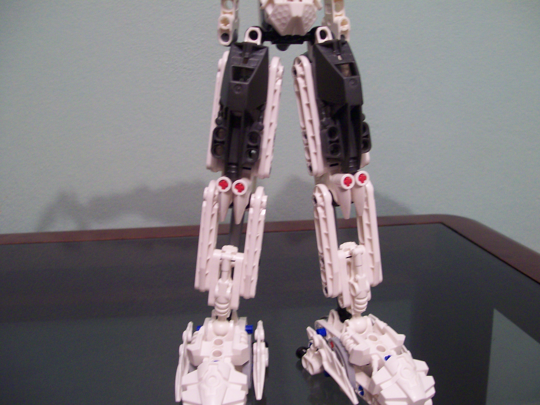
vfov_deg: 39.7
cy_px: 202
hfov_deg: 51.4
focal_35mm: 36
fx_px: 562
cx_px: 270
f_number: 2.7
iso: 160
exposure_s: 1/16.5
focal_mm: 6
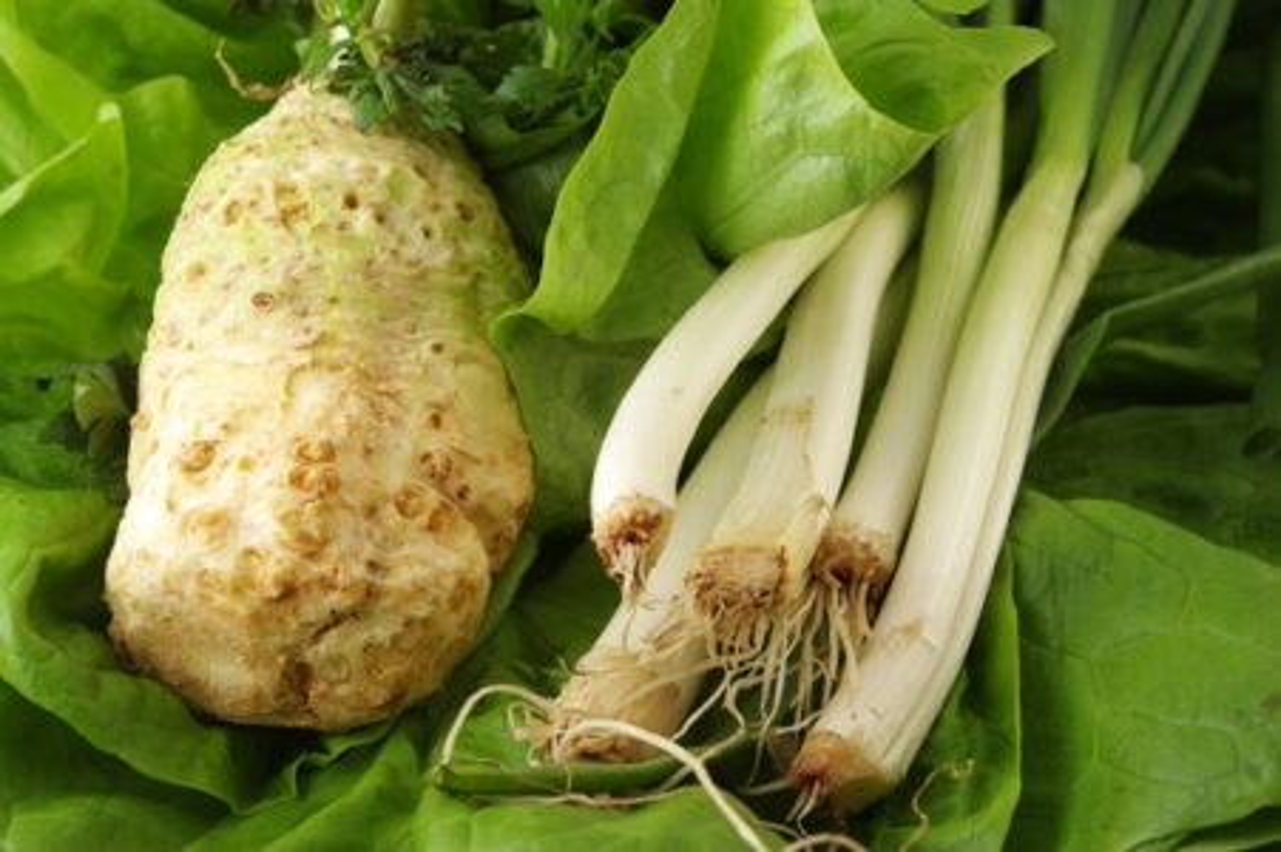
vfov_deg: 16.5
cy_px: 426
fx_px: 2933
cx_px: 640
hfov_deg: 24.6
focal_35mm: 82
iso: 200
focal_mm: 55
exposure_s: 1/30
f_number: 11
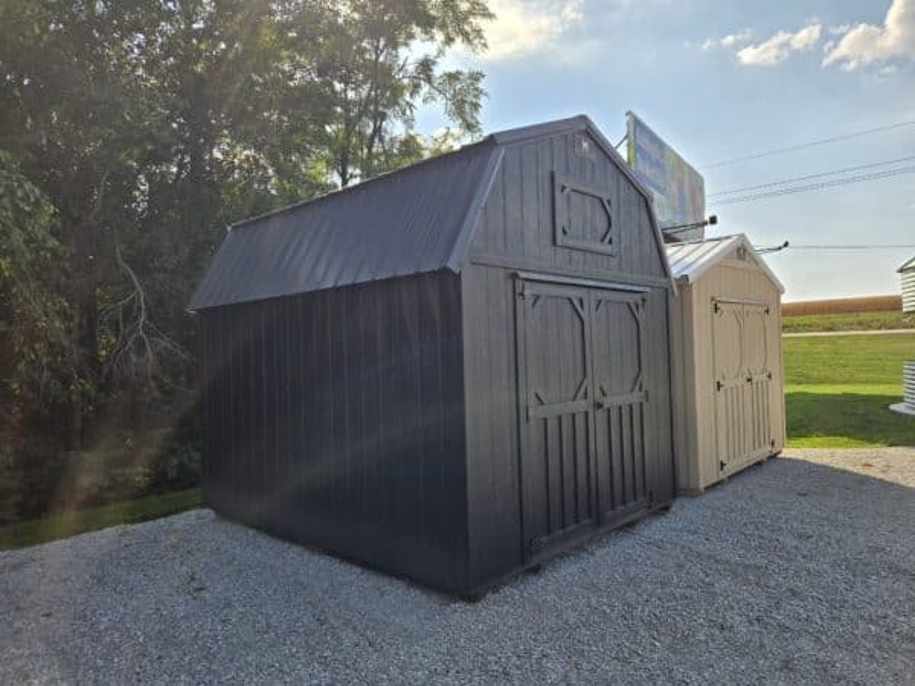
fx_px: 608
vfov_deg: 58.9
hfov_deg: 73.9
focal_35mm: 23
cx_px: 458
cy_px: 343
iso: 25
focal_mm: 5.4
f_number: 1.8
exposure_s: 1/2436
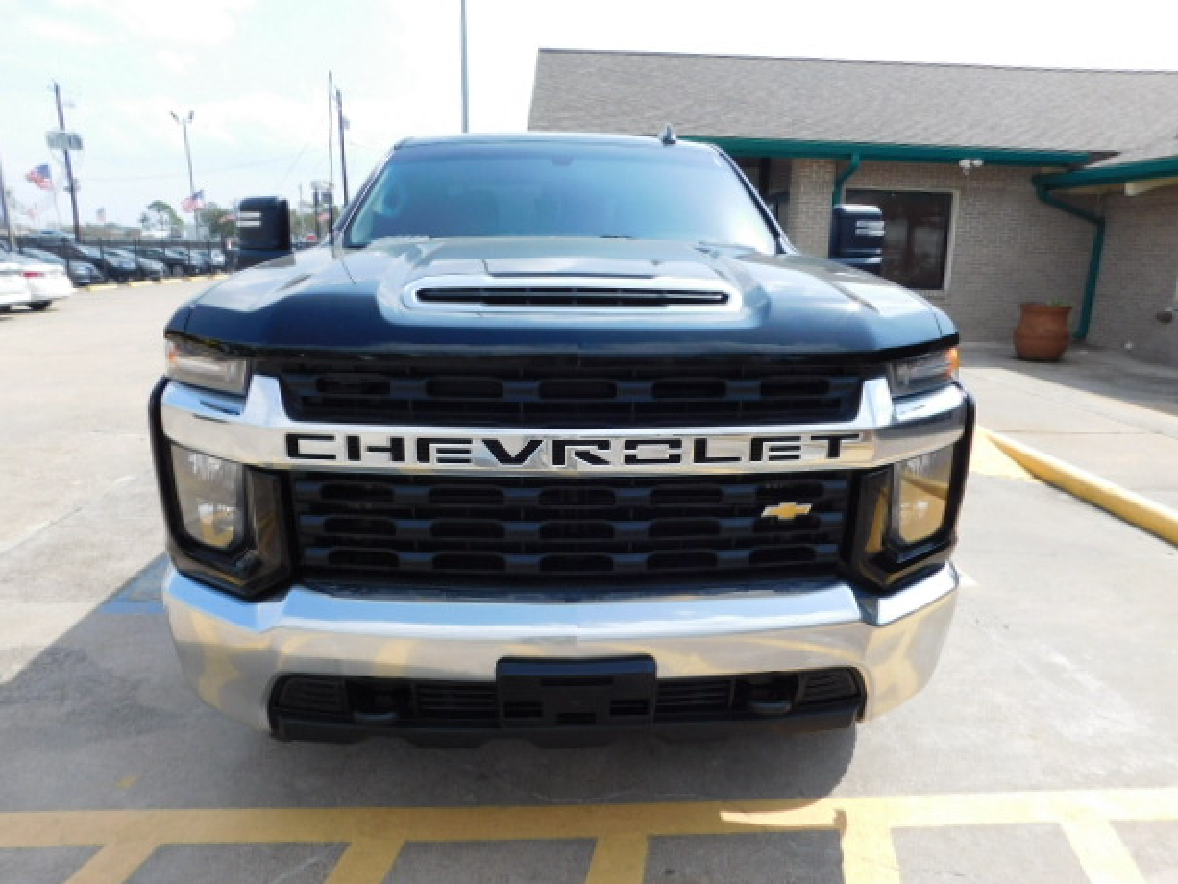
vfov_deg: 56.8
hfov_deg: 71.6
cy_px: 457
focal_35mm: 24
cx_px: 596
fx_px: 817
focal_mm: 4
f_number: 3
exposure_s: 1/1250
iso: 125
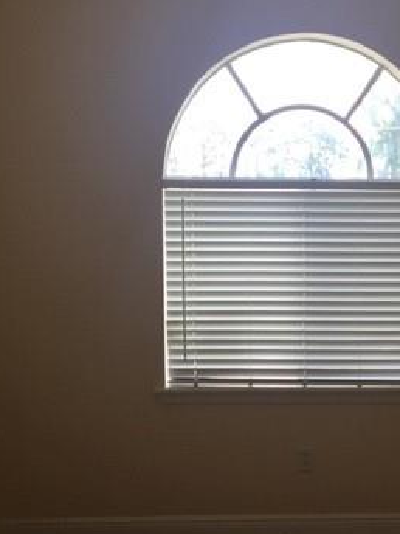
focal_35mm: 54
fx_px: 832
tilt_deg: -4.0
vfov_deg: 35.1
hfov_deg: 26.8
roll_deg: -0.2
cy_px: 368
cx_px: 279
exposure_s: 1/120
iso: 50
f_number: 2.2
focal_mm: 4.15
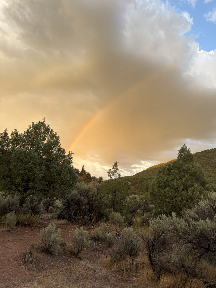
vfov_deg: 67.3
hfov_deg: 53.1
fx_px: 216
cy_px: 144
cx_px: 108
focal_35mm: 26
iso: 32
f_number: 1.6
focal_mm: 5.96
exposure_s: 1/121
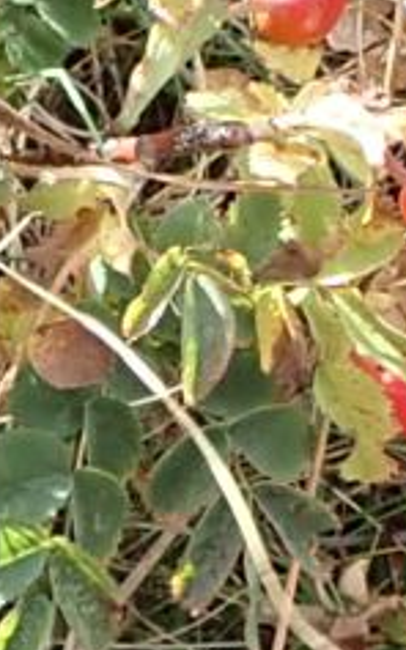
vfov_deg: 7.8
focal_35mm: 268
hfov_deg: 4.9
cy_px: 288
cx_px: 74
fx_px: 4747
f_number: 3.2
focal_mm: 5.5
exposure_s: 1/200
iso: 100
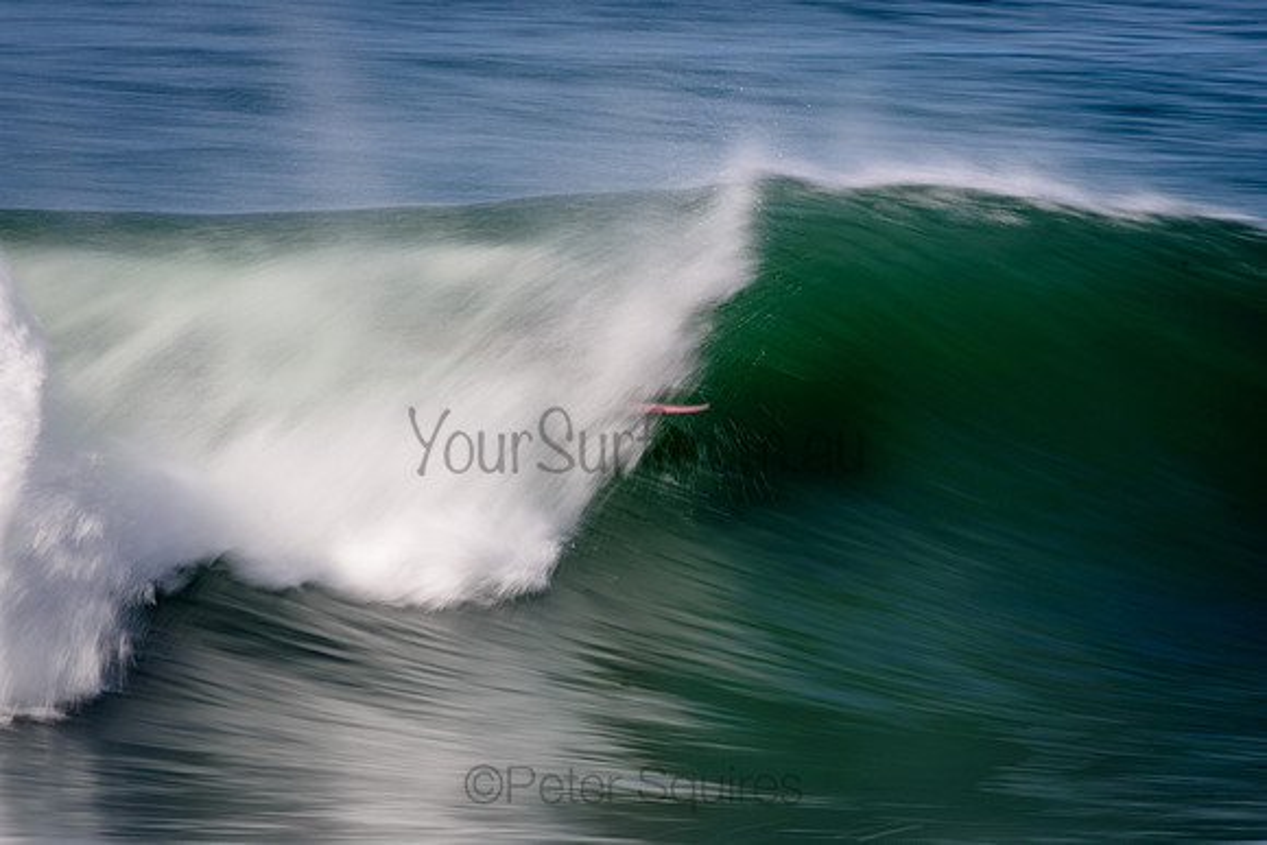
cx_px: 634
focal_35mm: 750
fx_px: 26401
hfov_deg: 2.7
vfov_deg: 1.8
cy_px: 422
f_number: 18
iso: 100
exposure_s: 1/20
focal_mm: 500
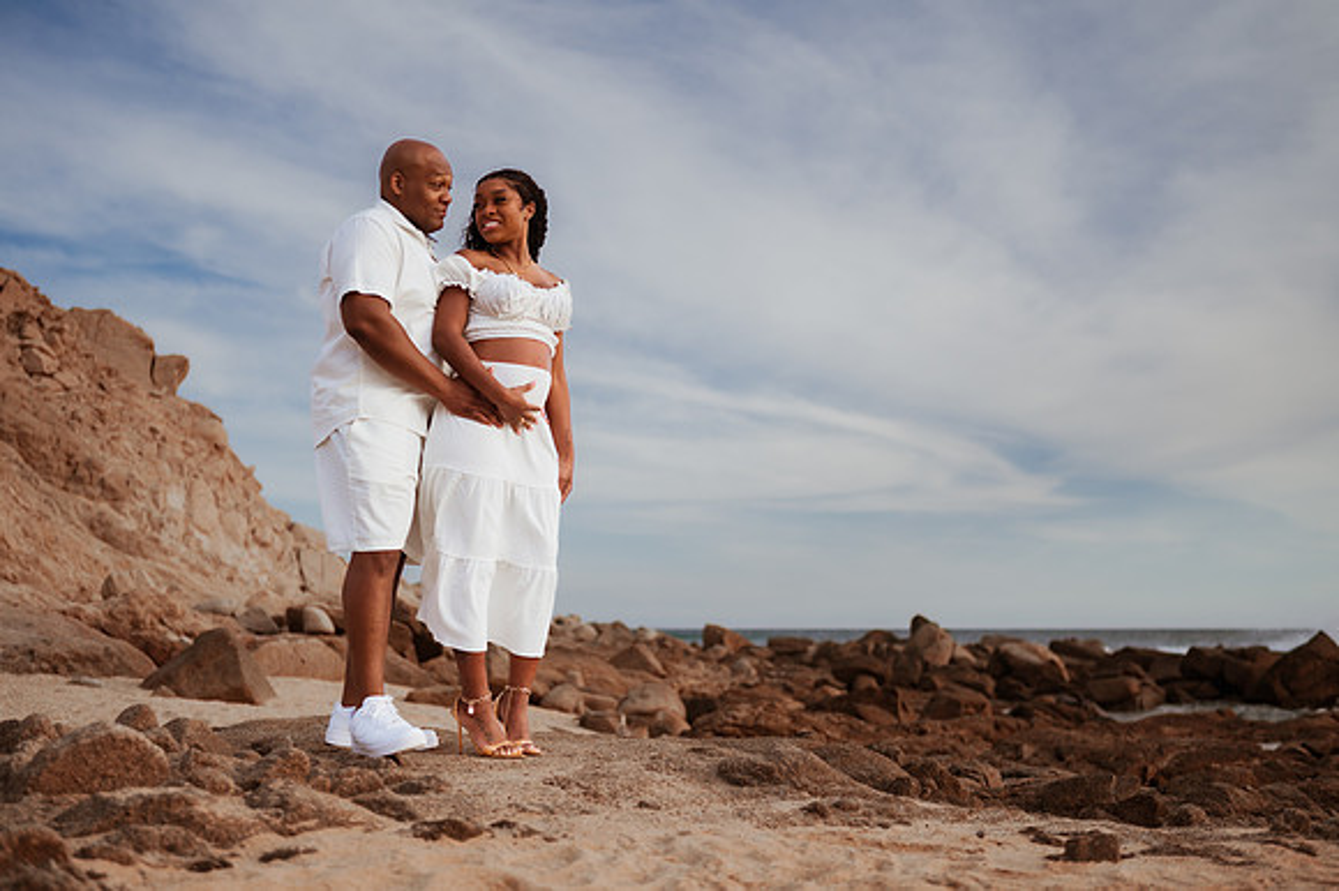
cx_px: 635
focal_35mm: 37
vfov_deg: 35.5
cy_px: 423
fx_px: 1392
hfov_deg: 51.3
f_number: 1.8
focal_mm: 35
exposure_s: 1/4000
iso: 125
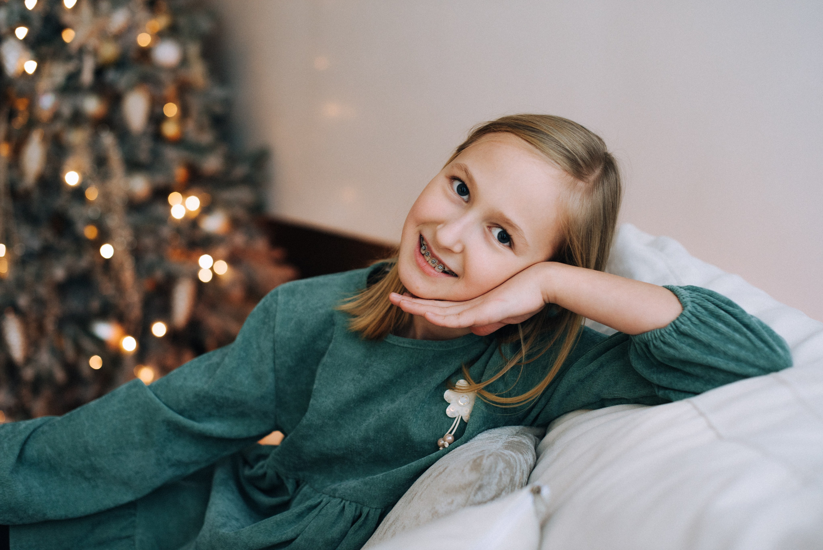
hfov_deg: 39.6
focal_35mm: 50
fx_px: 1143
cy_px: 275
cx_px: 412
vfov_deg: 27.0
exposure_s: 1/160
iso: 640
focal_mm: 50
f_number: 2.8
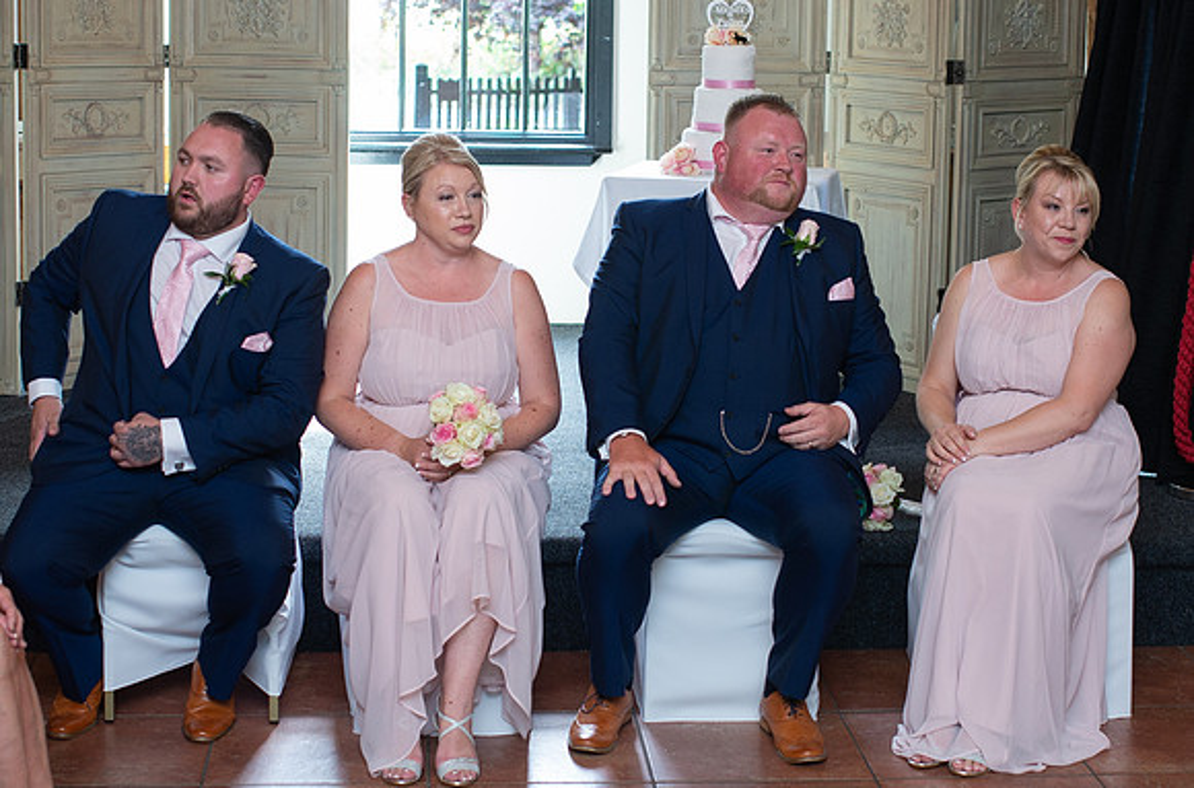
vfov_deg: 17.5
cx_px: 584
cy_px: 350
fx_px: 2556
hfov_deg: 26.3
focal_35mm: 77
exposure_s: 1/100
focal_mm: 35
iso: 400
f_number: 2.8
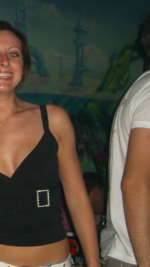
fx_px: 659
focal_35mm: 93
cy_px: 121
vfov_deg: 22.9
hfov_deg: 12.6
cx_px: -37
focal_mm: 11.8
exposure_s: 1/60
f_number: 3.6
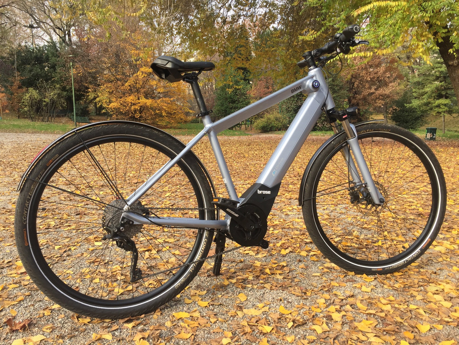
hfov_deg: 61.7
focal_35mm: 29
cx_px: 230
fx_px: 385
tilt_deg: -8.5
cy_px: 172
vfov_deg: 48.2
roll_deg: -0.4
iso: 32
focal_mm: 4.15
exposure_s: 1/370
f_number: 2.2
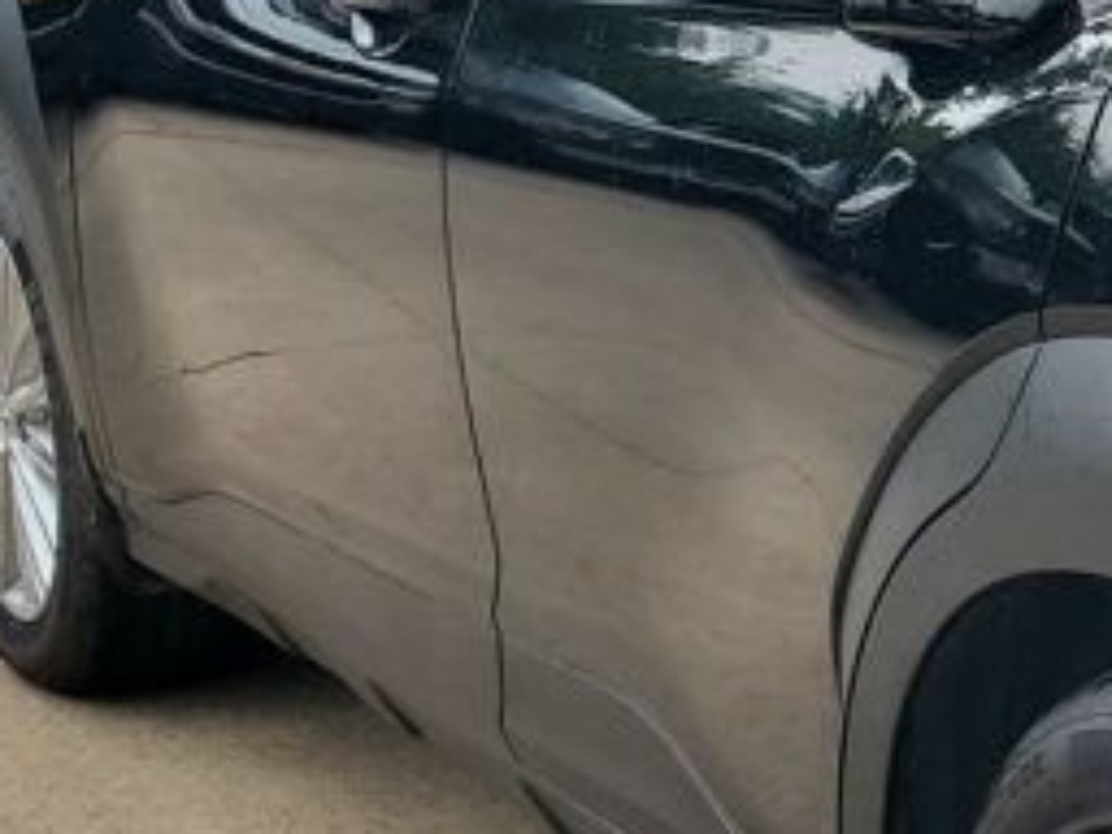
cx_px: 1755
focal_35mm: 104
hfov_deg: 16.8
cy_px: 421
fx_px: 3341
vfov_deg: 14.2
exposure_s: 1/327
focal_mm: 4.3
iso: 50
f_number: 2.4
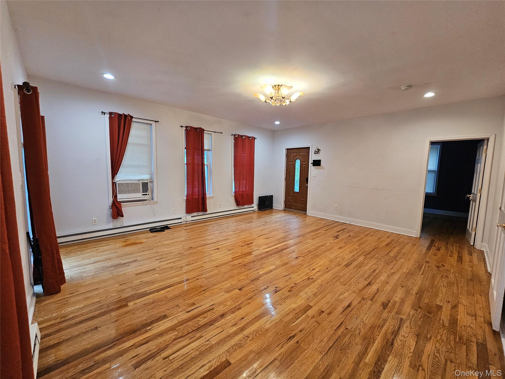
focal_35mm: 13
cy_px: 190
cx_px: 252
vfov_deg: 89.9
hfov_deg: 106.2
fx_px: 190
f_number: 2.2
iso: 320
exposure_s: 1/60
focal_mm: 2.2
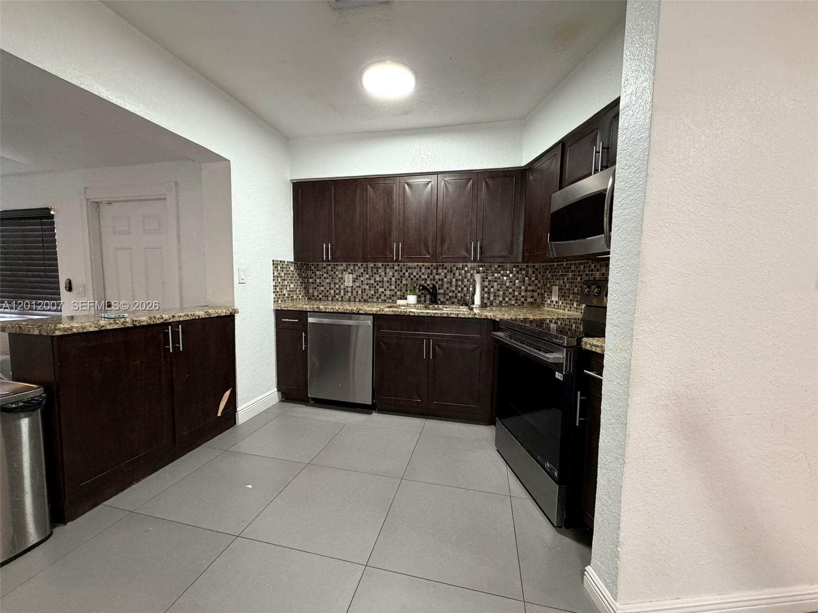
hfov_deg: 102.1
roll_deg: -0.5
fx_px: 331
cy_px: 306
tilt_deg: -5.9
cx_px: 409
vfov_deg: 85.7
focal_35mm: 14
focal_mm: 2.22
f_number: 2.2
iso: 400
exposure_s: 1/60
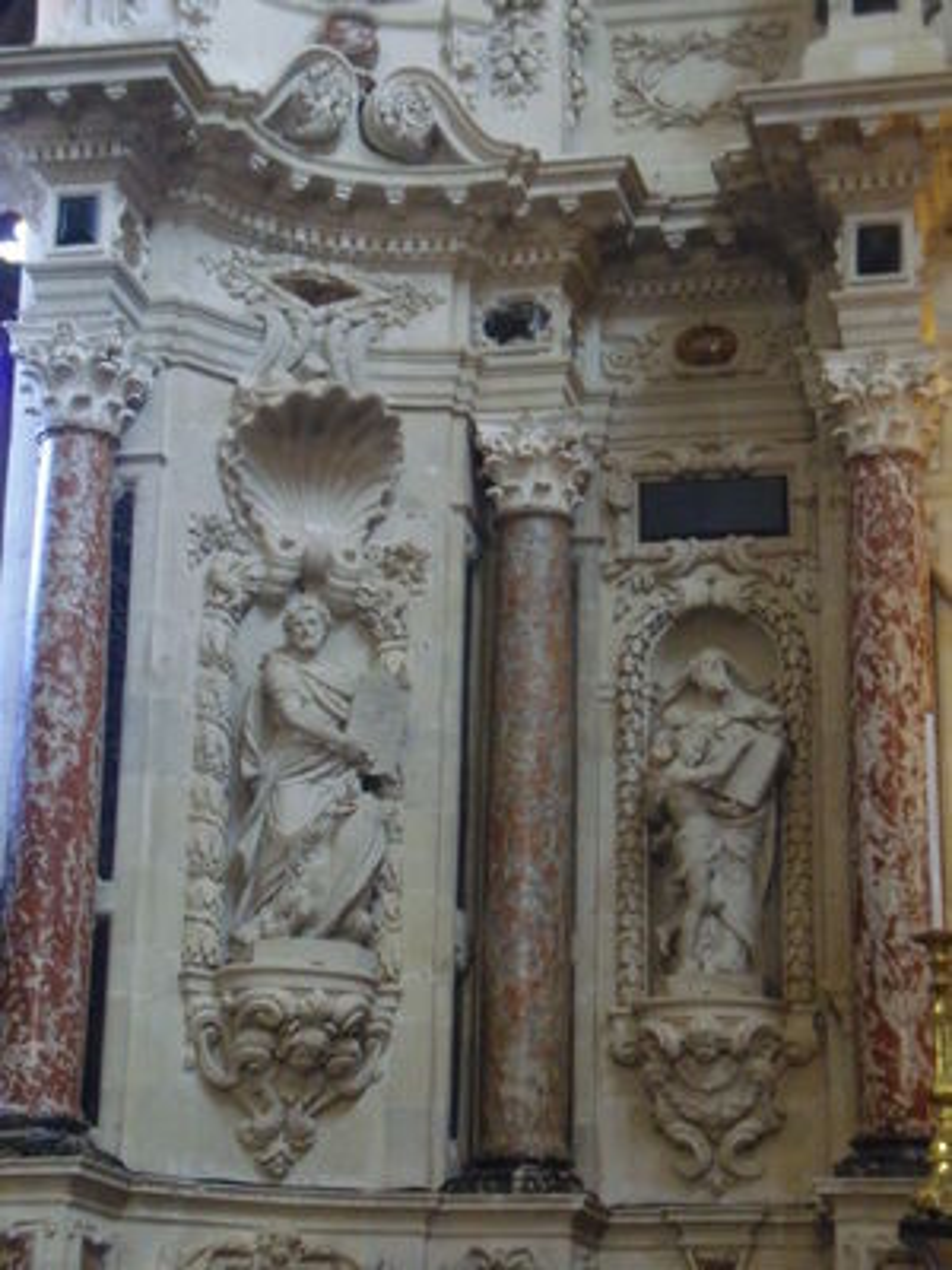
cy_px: 635
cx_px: 476
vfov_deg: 25.0
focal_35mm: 78
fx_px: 2860
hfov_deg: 18.9
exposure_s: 1/4
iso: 400
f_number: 4.7
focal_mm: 13.02
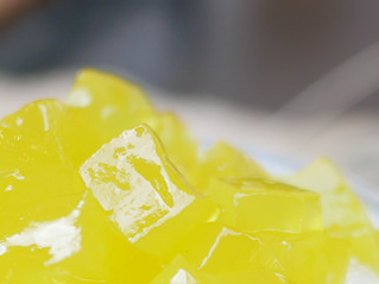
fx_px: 1029
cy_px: 392
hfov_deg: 20.7
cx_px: 88
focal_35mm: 94
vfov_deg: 14.9
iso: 200
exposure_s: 1/200
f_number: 2.2
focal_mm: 15
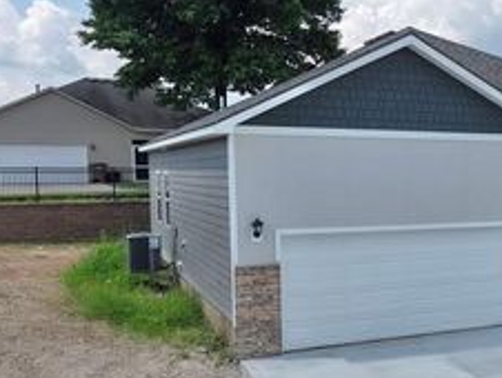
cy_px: 237
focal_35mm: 53
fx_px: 769
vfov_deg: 27.5
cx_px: 473
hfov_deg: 33.7
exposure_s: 1/5000
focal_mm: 8.67
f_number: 1.8
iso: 180
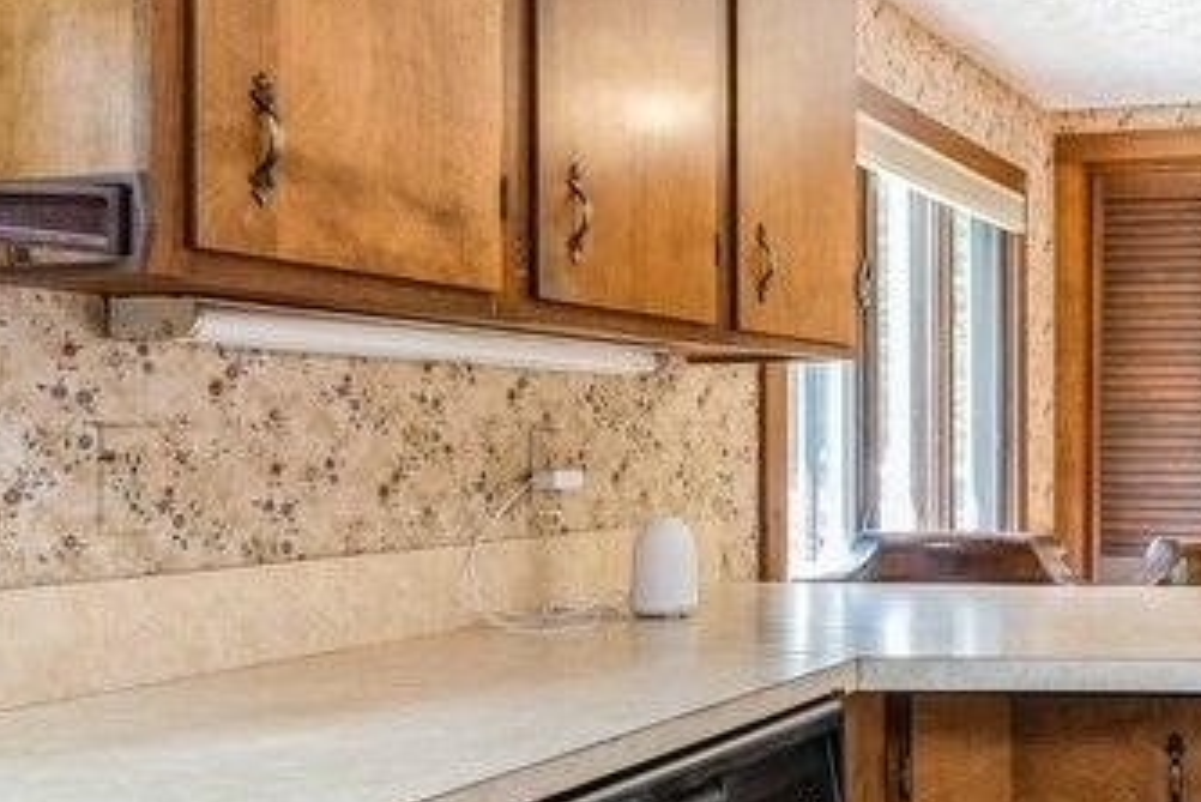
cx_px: 1057
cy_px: 424
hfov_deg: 42.1
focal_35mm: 43
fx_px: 1435
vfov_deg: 31.2
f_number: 7.1
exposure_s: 1/2
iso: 100
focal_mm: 16
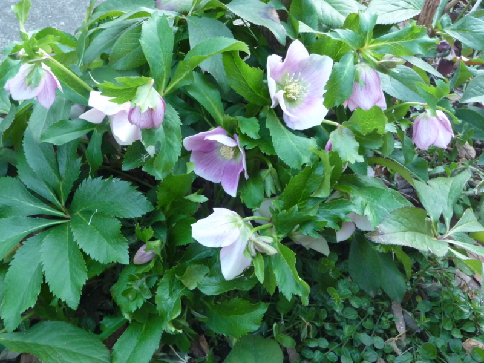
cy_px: 182
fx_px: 699
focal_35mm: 50
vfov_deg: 29.1
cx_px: 242
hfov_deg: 38.2
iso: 400
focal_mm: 8.5
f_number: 4.2
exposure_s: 1/40
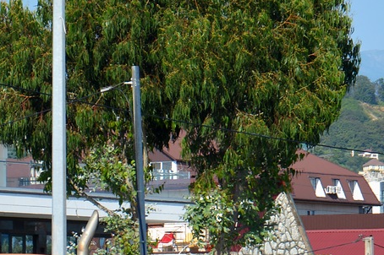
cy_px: 238
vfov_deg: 4.6
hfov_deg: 6.9
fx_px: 3169
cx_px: 60
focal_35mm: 297
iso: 100
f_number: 8
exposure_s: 1/250
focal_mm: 75
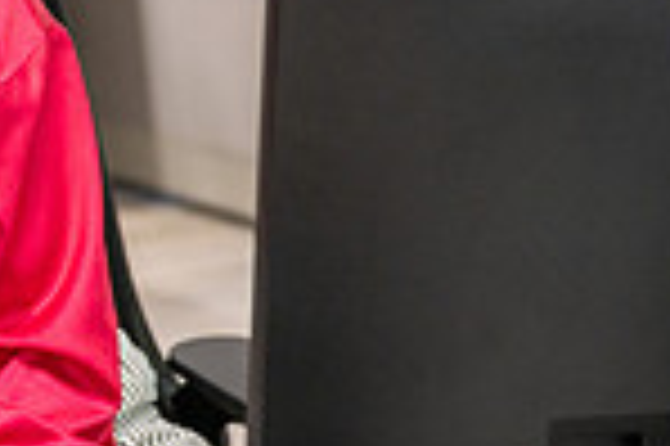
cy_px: 11
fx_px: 3774
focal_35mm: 203
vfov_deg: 6.7
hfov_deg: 10.0
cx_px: -153
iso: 640
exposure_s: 1/160
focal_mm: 52
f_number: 2.8
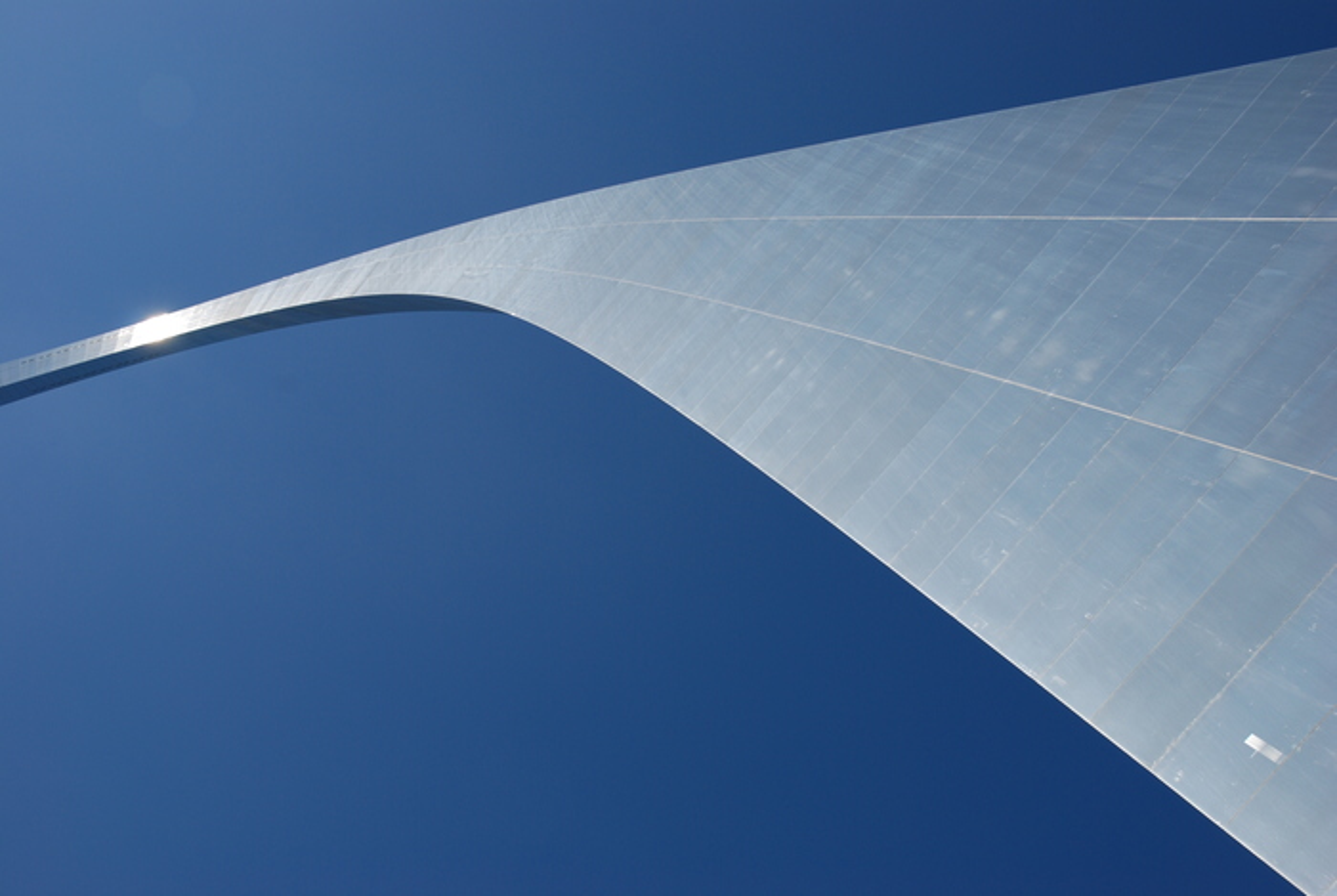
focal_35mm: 38
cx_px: 668
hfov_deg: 51.2
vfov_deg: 35.6
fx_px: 1395
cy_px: 448
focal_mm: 25
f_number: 9
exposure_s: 1/320
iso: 100
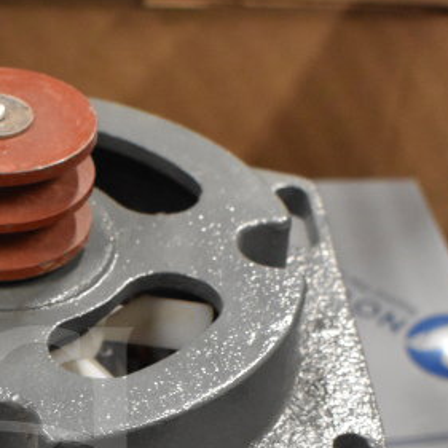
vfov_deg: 14.2
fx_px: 1763
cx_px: -11
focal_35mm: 120
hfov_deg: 14.2
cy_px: 454
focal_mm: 29
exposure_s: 1/50
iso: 3200
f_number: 4.2
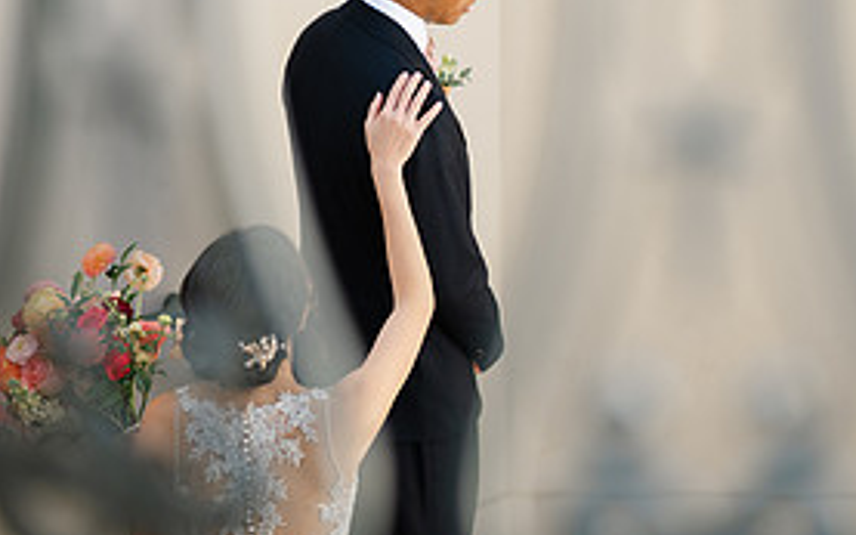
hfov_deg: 12.0
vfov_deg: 7.5
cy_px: 65
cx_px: 460
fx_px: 4058
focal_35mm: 174
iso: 64
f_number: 1.8
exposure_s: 1/400
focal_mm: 105
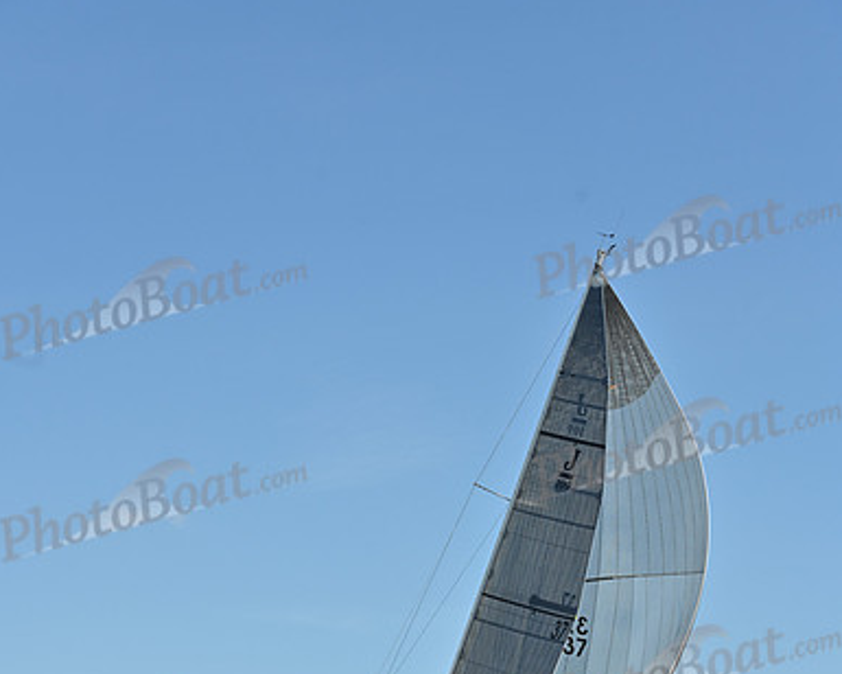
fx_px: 2467
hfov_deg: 19.4
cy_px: 589
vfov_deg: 15.4
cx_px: 421
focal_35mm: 99
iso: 250
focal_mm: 70
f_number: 8
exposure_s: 1/1250
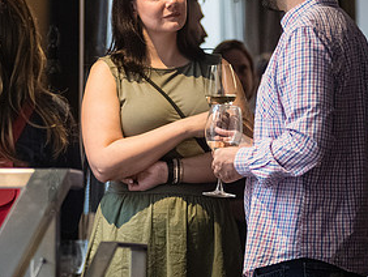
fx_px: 2990
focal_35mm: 281
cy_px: 19
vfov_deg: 5.3
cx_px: 89
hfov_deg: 7.0
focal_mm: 112
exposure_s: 1/400
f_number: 2.8
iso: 6400
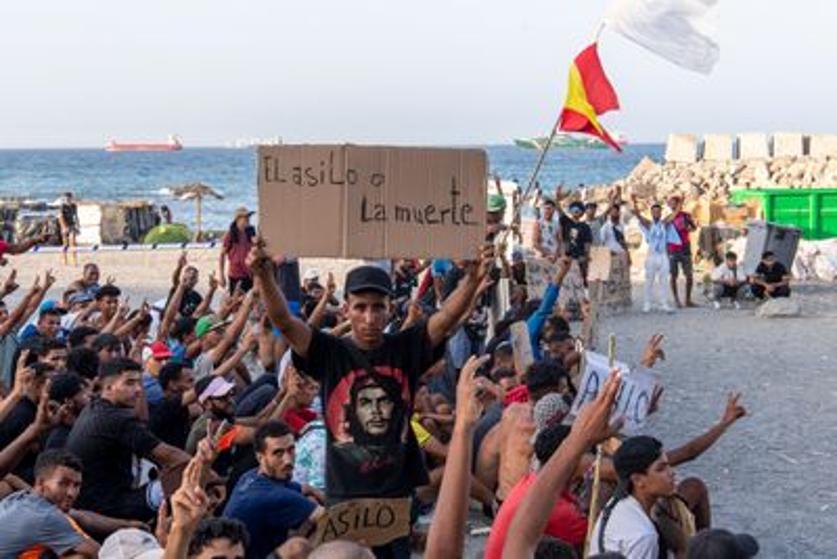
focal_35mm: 50
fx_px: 1163
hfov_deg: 39.6
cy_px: 280
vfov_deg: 27.0
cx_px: 418
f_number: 11
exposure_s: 1/500
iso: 1250
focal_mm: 50
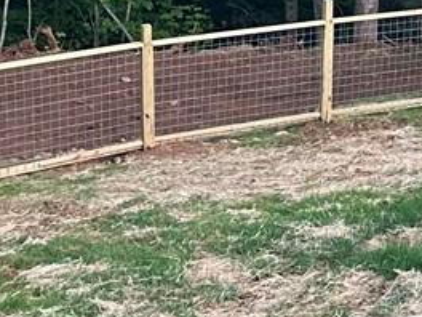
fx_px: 2268
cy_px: -235
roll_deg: -4.1
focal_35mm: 186
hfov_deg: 10.4
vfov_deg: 7.8
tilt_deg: -11.2
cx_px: 535
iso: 80
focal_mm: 6.86
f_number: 1.78
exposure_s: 1/404
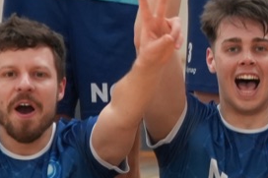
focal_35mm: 379
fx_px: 2819
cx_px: 345
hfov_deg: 5.4
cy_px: -37
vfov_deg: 3.6
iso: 800
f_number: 4
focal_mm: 43
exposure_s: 1/160
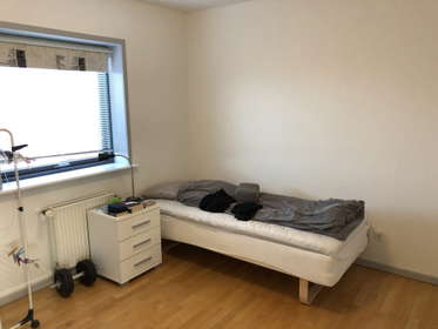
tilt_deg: -11.4
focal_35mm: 28
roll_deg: +1.1
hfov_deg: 63.4
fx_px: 354
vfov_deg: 49.8
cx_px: 219
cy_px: 164
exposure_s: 1/25
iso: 32
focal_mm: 4
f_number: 1.8
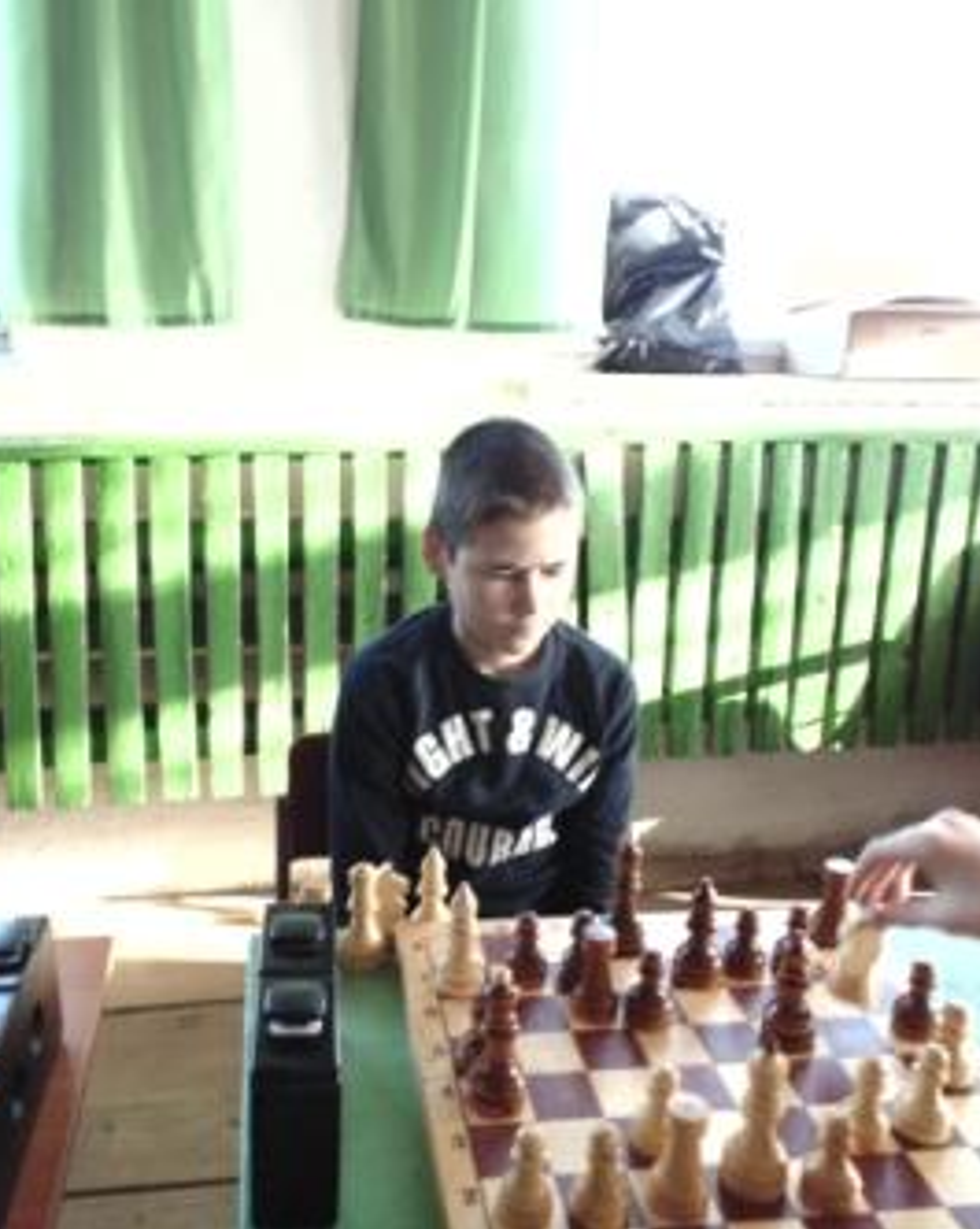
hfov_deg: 49.8
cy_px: 614
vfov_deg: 60.5
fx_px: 1053
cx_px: 422
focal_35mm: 29
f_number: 3.1
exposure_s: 1/30
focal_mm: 4
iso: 160
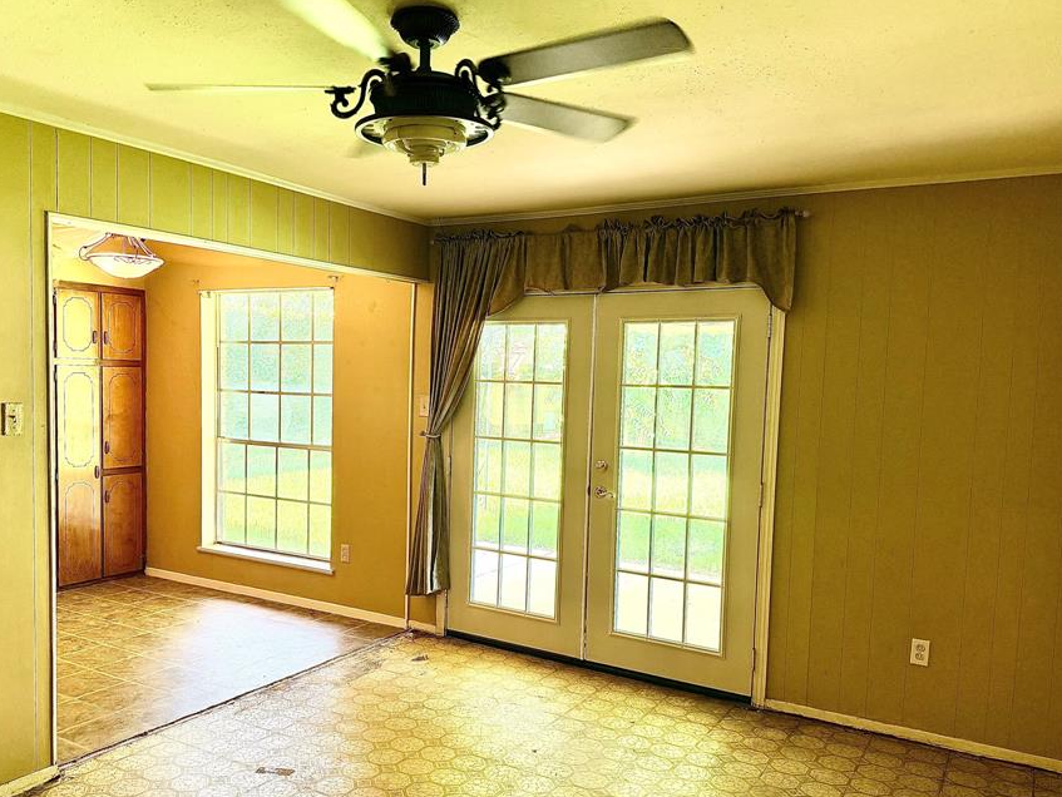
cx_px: 454
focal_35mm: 29
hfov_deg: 61.4
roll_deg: -1.9
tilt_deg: -5.4
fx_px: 890
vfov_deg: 48.2
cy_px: 437
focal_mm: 6.76
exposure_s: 1/108
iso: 200
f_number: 1.78
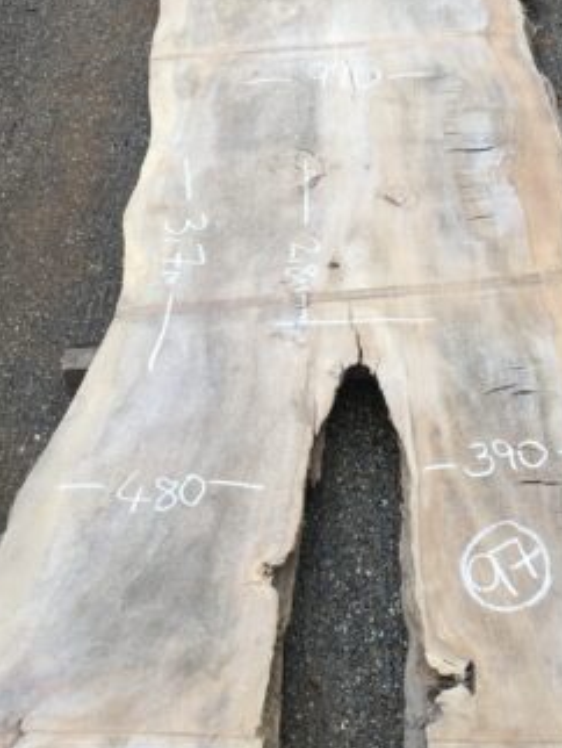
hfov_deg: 30.2
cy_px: 308
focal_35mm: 48
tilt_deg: -48.2
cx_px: 351
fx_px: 1038
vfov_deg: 39.5
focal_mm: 4.15
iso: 25
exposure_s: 1/100
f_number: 2.2
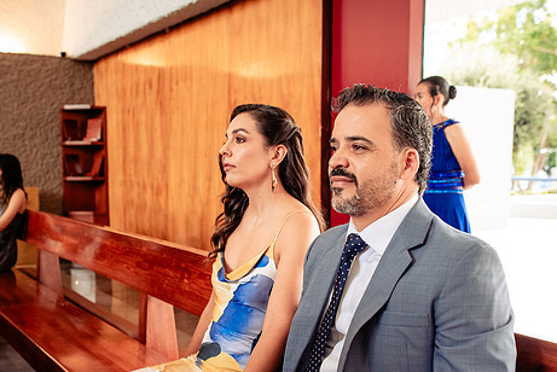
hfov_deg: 44.5
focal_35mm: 44
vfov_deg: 30.4
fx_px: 681
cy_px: 229
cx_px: 268
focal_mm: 35
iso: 1600
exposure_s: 1/125
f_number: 4.5
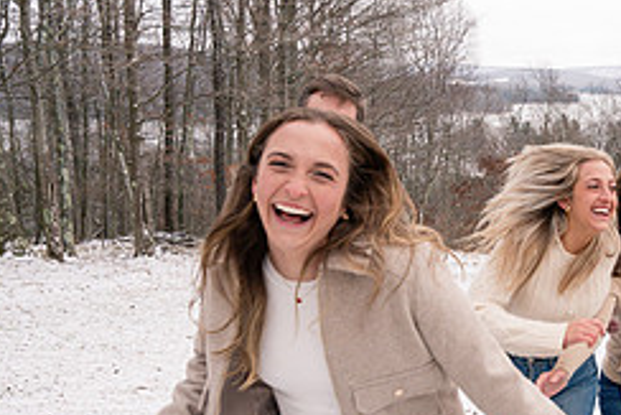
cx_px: 659
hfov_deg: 31.6
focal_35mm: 57
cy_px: 314
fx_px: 984
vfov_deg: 23.6
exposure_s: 1/250
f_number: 6.3
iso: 400
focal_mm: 24
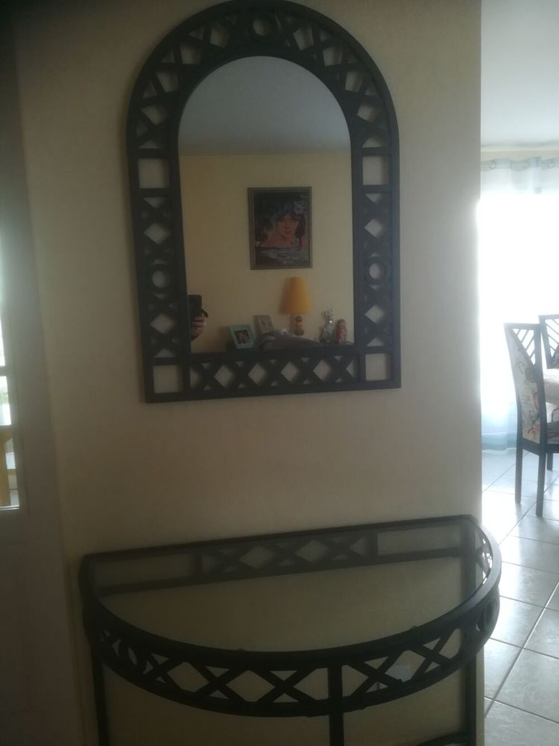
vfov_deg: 67.3
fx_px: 560
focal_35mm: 26
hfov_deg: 53.1
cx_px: 280
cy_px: 373
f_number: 2.2
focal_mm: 3.83
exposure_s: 1/33.3
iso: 125
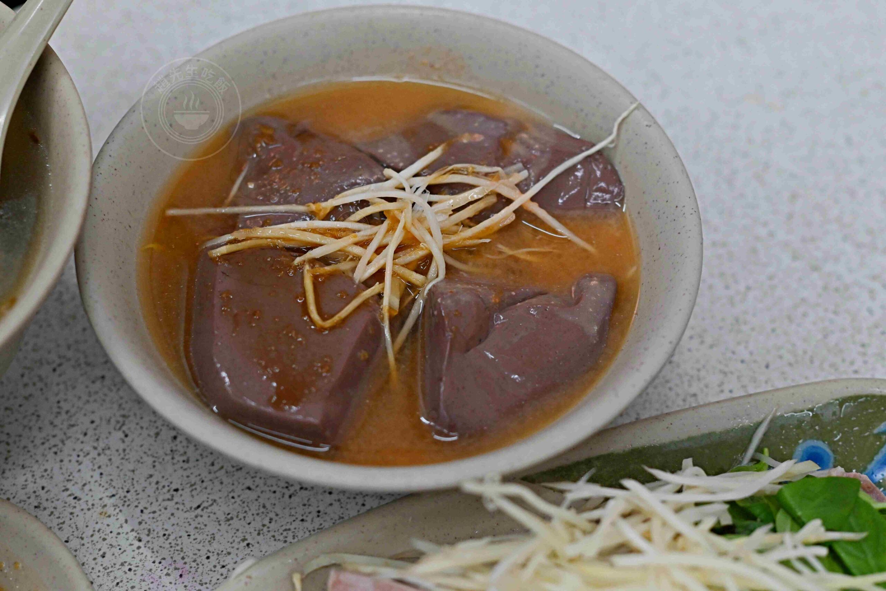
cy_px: 296
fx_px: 1846
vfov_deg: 18.2
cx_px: 443
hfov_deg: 27.0
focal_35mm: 75
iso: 720
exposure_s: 1/200
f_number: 3.2
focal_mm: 50
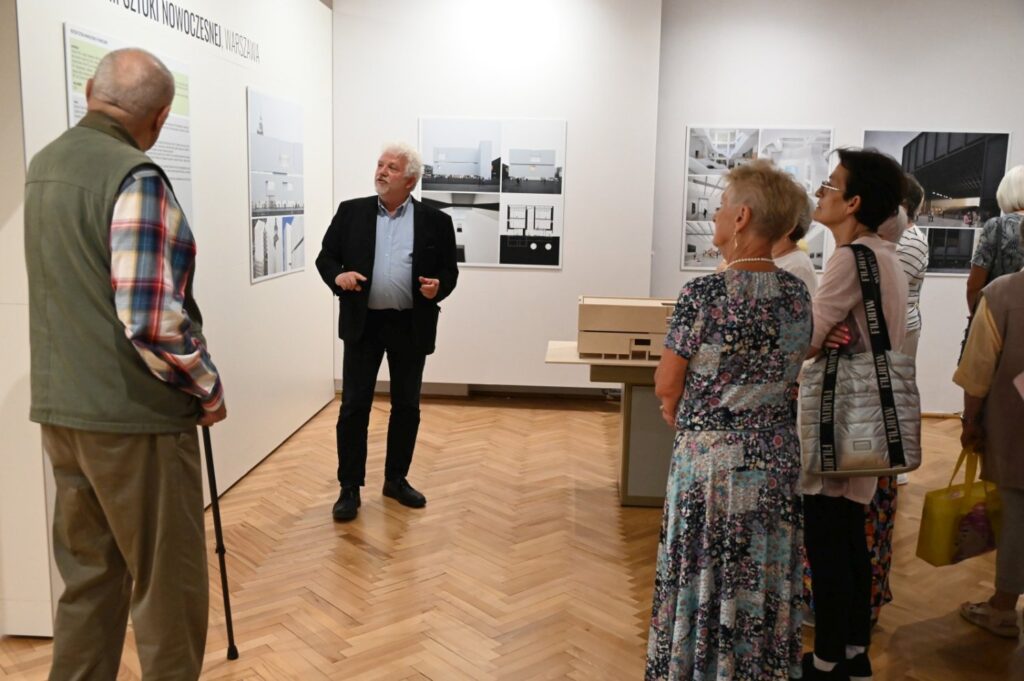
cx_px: 512
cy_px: 340
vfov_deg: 39.9
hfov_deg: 57.3
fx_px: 938
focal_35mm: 33
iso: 8000
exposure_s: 1/100
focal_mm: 33
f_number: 5
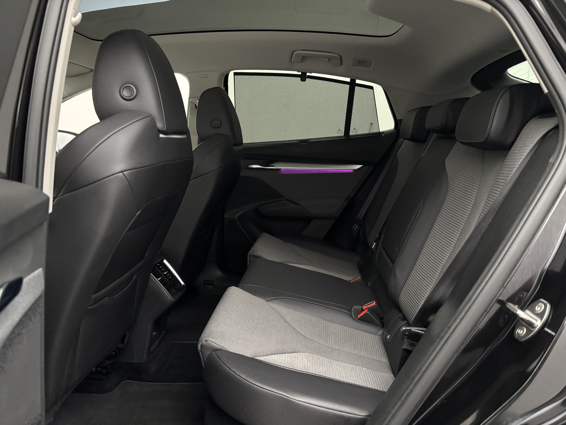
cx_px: 283
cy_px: 212
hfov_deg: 67.3
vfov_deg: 53.1
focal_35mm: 26
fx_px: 425
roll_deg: +1.1
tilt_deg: -10.7
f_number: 1.6
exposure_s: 1/36
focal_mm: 5.96
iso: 640
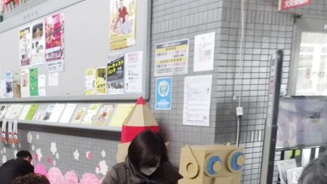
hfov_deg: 40.3
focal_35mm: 47
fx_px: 408
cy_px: 194
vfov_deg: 24.0
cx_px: 29
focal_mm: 4
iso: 800
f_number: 3.1
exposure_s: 1/45
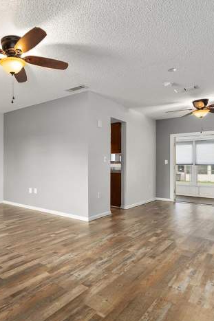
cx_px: 36
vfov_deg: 73.8
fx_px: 214
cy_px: 161
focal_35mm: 24
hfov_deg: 49.3
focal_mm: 14
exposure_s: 1/5
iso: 640
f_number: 7.1
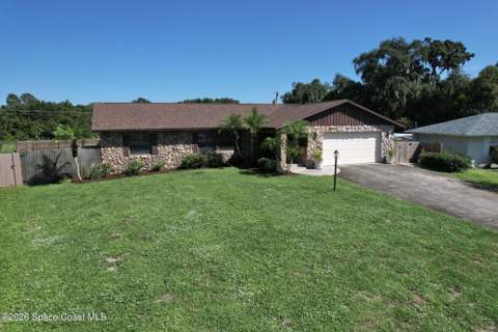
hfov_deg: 78.6
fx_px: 304
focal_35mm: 22
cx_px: 249
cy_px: 166
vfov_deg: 57.2
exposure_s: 1/2500
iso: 110
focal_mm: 8.38
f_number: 2.8
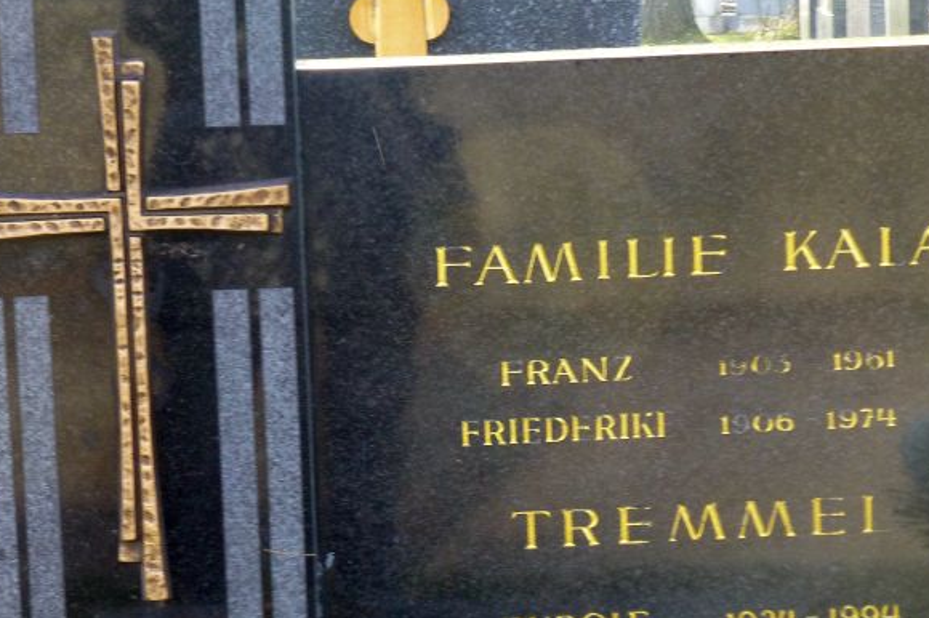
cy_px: 415
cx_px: 489
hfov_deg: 16.8
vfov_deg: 11.2
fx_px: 3146
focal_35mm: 122
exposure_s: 1/60
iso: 320
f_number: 5.2
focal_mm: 15.1
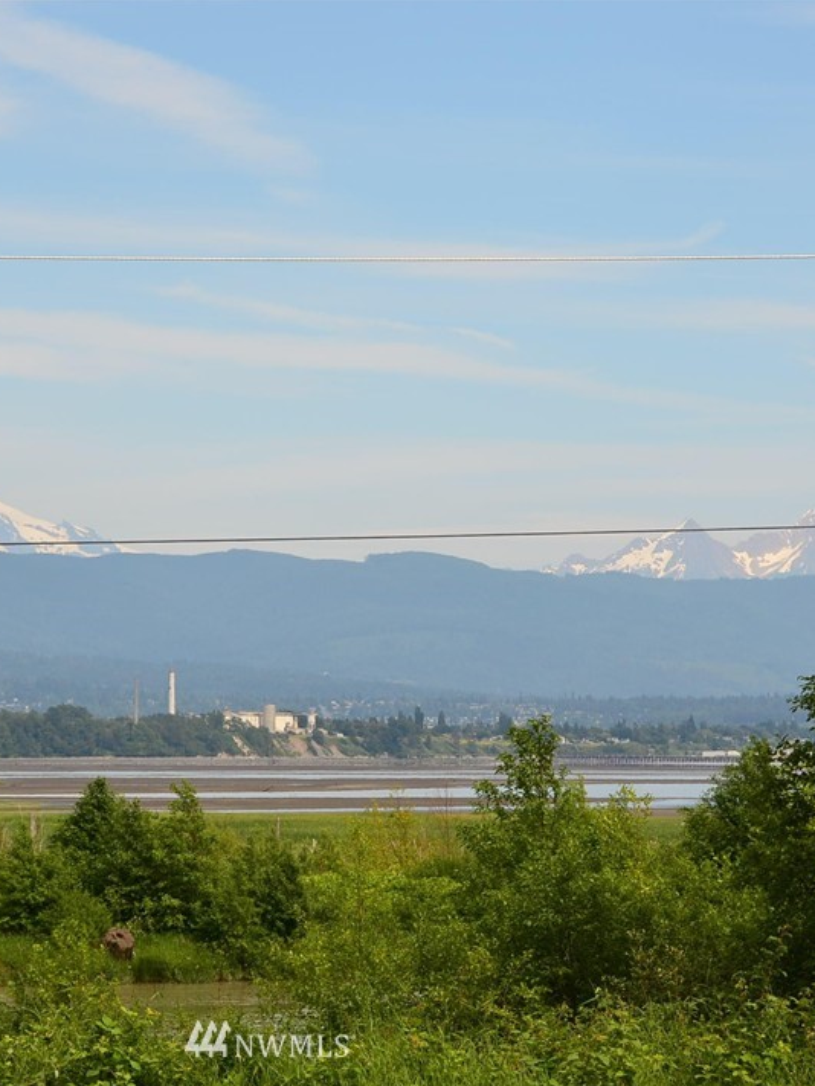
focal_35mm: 176
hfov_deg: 8.4
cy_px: 547
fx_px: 5525
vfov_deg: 11.2
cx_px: 271
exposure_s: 1/800
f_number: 7.1
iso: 250
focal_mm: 80
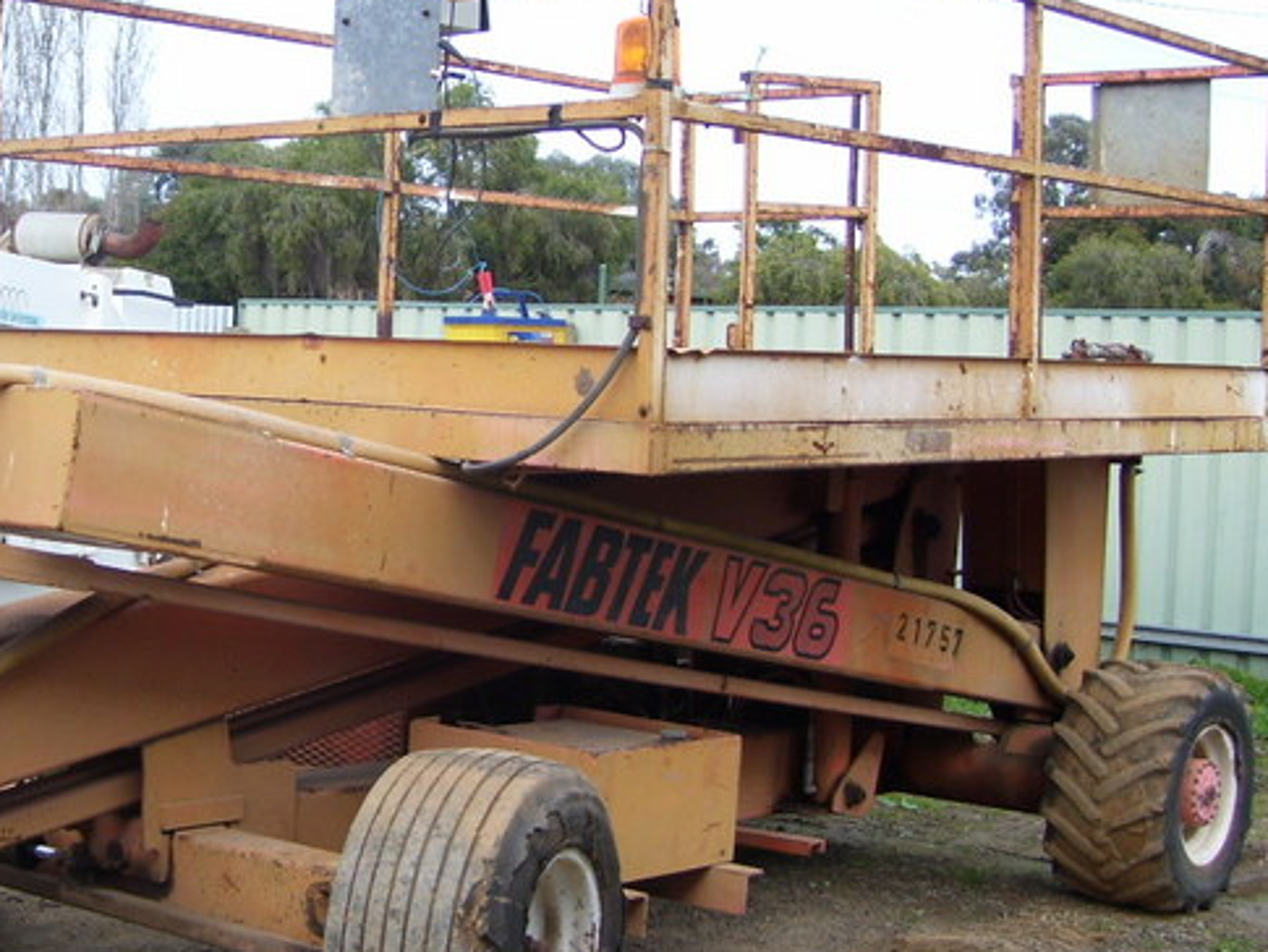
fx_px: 2235
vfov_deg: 24.0
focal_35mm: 61
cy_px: 452
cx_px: 369
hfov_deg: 31.3
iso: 80
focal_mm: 6
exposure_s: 1/500
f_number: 2.7
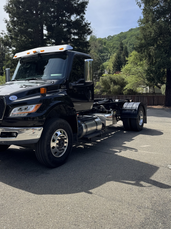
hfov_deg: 45.1
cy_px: 109
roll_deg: -0.3
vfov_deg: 58.3
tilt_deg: -3.2
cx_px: 65
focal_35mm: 31
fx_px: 204
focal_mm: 6.76
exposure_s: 1/2252
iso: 80
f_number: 1.78
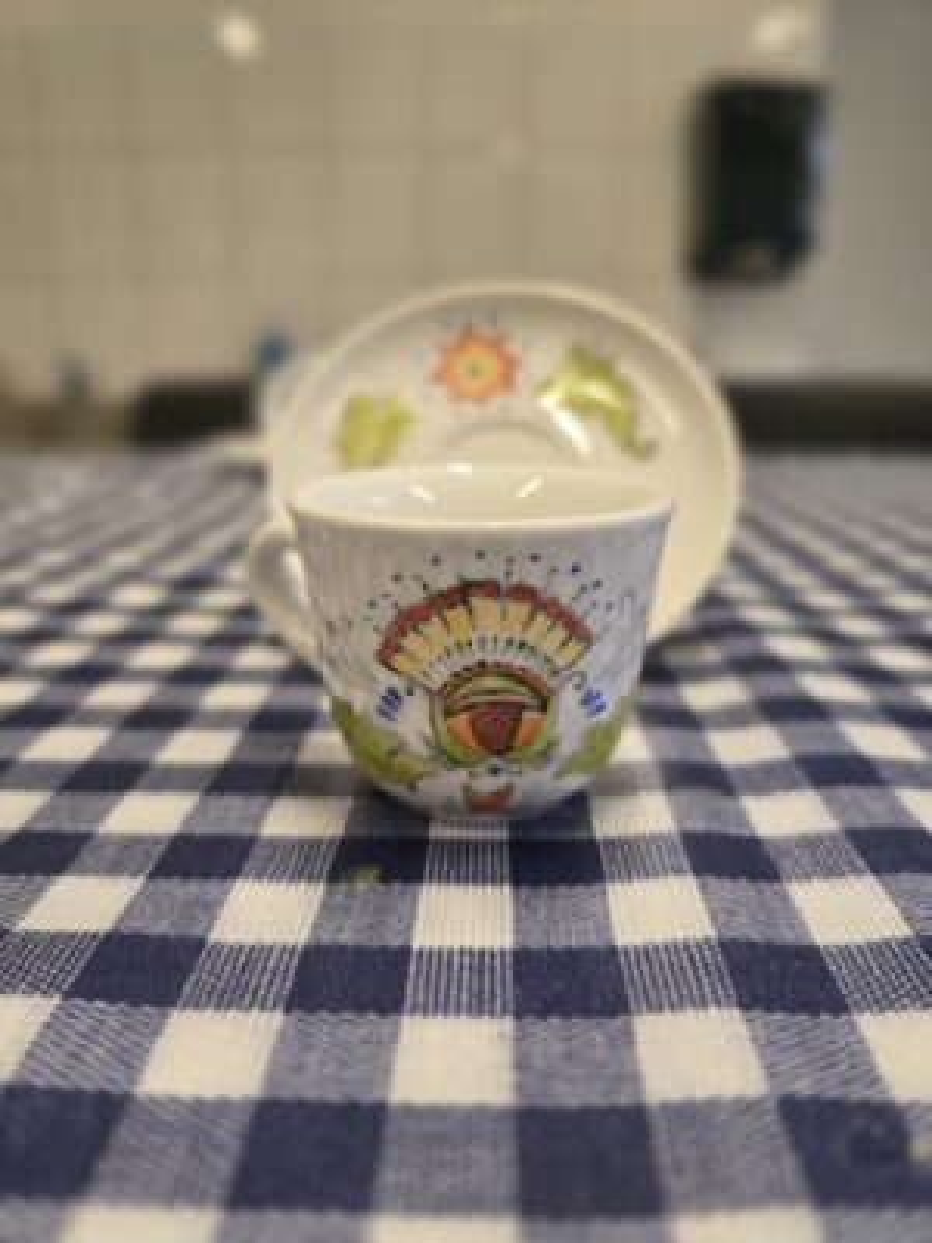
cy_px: 622
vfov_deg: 73.9
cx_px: 466
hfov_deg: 58.9
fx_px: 826
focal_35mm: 23
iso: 200
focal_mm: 6.3
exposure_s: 1/100
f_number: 1.7
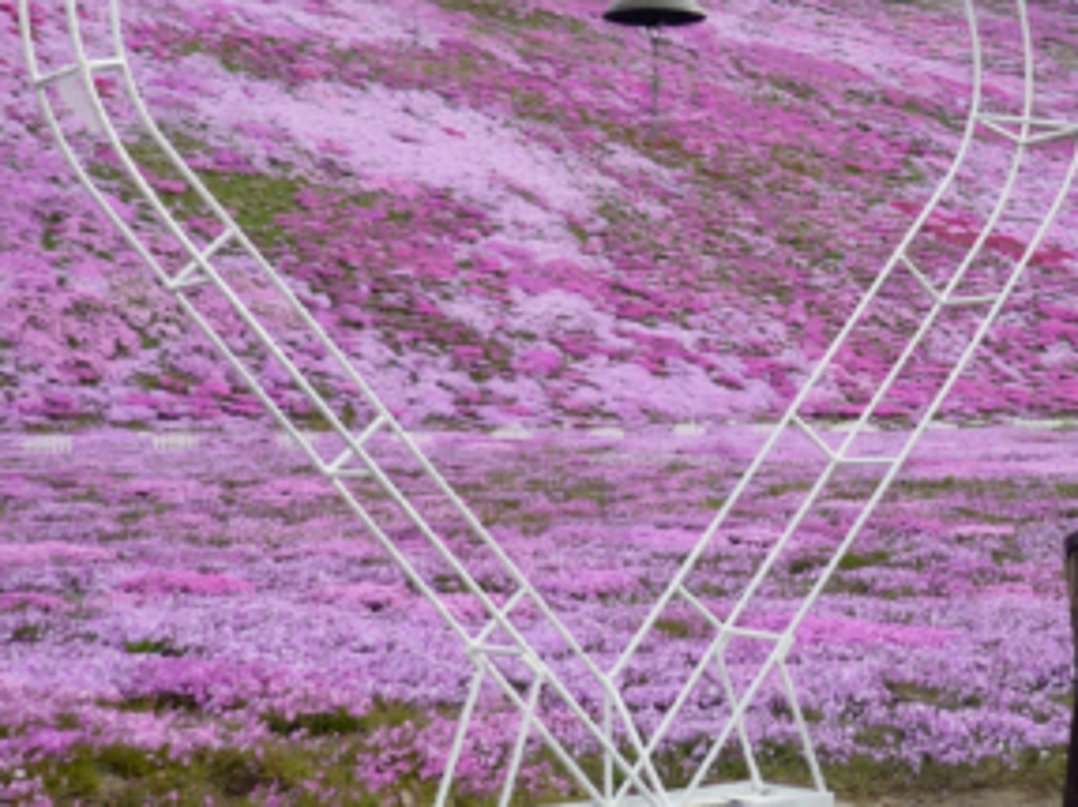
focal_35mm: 69
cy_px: 188
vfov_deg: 21.1
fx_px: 2148
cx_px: 808
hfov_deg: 27.8
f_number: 2.8
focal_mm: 5.5
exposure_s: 1/500
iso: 100
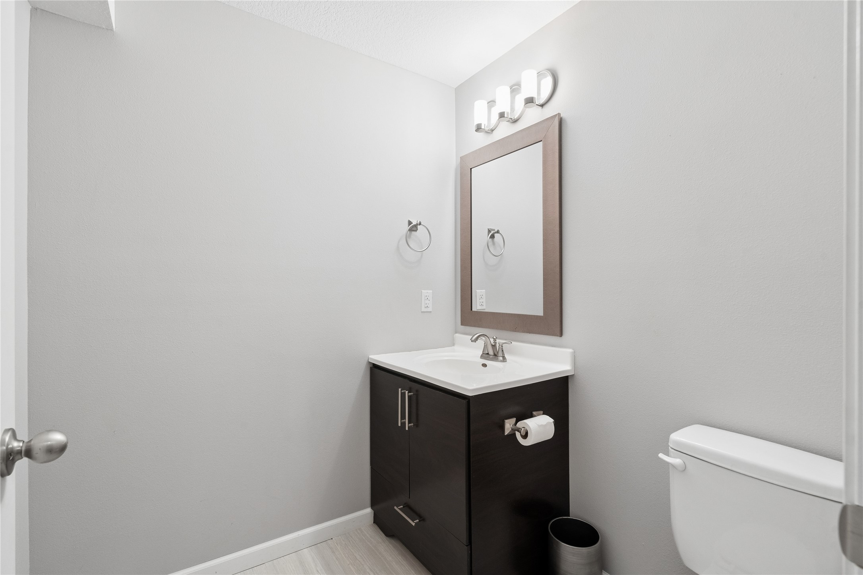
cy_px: 288
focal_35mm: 16
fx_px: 384
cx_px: 432
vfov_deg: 73.7
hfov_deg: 96.7
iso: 800
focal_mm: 16
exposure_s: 1/13
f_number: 9
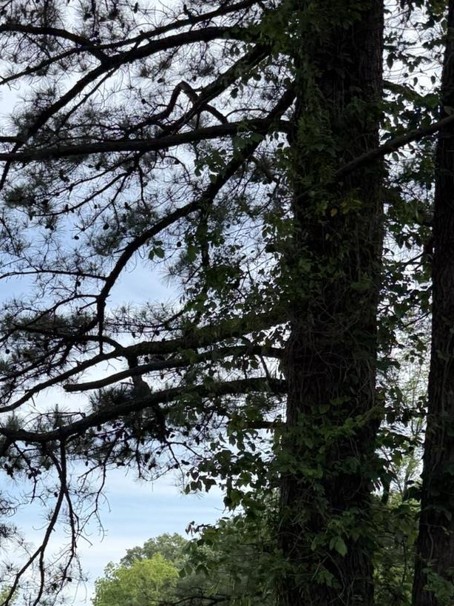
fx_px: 1049
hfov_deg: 23.3
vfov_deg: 29.6
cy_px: 632
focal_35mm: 60
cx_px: -5
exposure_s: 1/1770
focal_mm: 6.76
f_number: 1.78
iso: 80
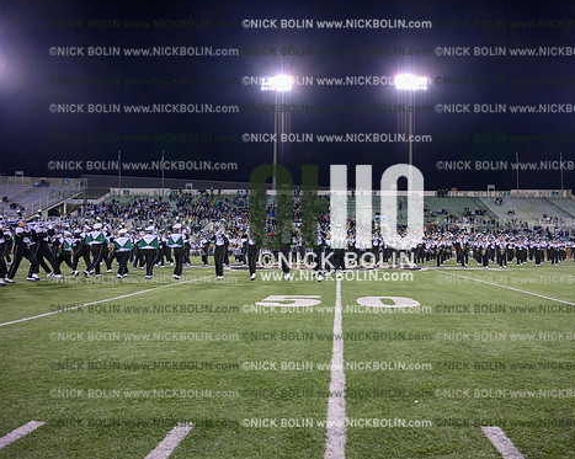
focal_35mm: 28
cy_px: 223
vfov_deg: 51.5
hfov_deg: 61.9
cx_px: 336
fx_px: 476
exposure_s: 1/800
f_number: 4
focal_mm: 24
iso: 5000
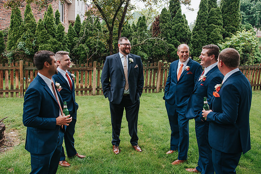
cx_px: 130
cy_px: 87
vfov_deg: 37.9
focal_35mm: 35
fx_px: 254
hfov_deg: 54.4
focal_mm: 35
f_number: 6.3
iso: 400
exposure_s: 1/160
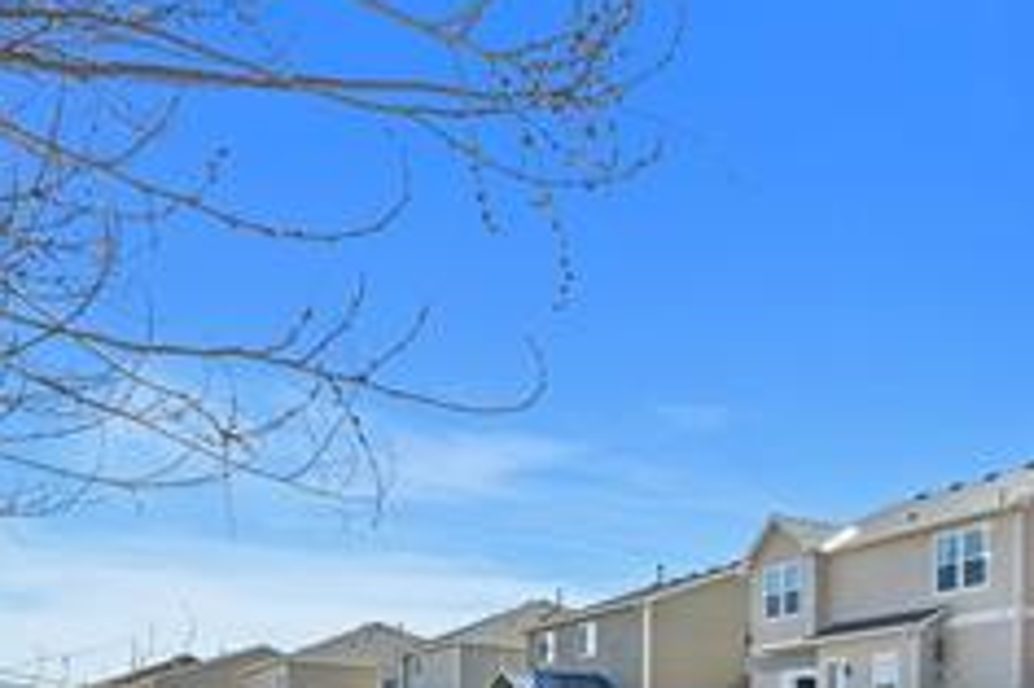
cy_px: 749
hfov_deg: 44.9
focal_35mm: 38
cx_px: 973
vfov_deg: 31.3
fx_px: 1091
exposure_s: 1/80
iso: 64
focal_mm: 14
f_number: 11
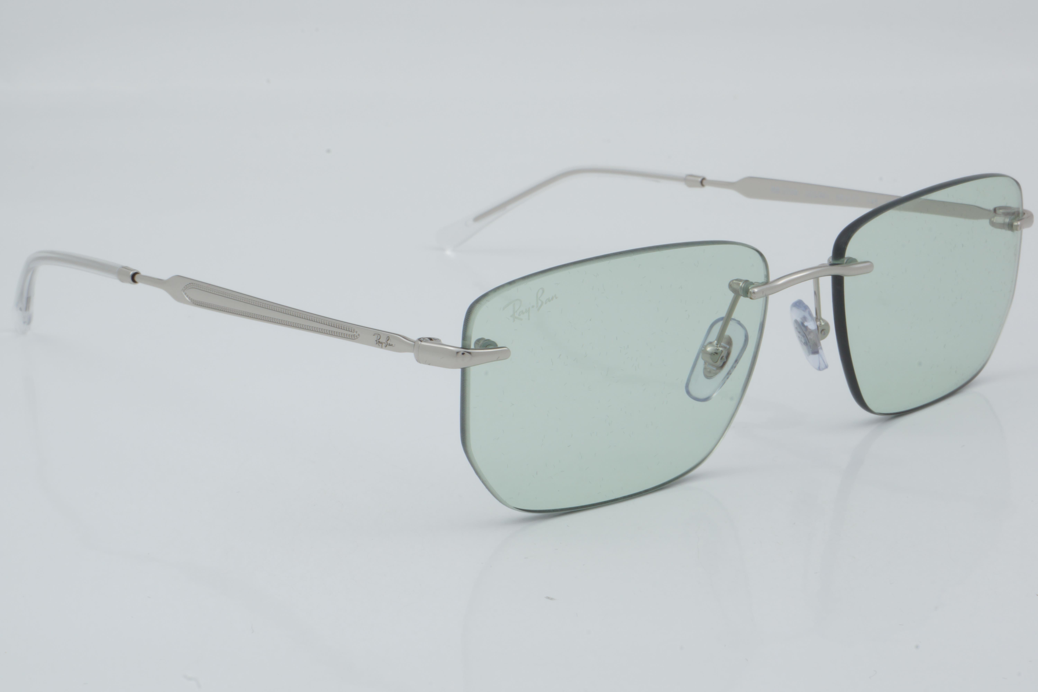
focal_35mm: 75
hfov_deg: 27.0
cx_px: 519
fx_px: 2162
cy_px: 346
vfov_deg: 18.2
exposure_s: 1/4
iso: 100
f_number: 29
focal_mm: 50
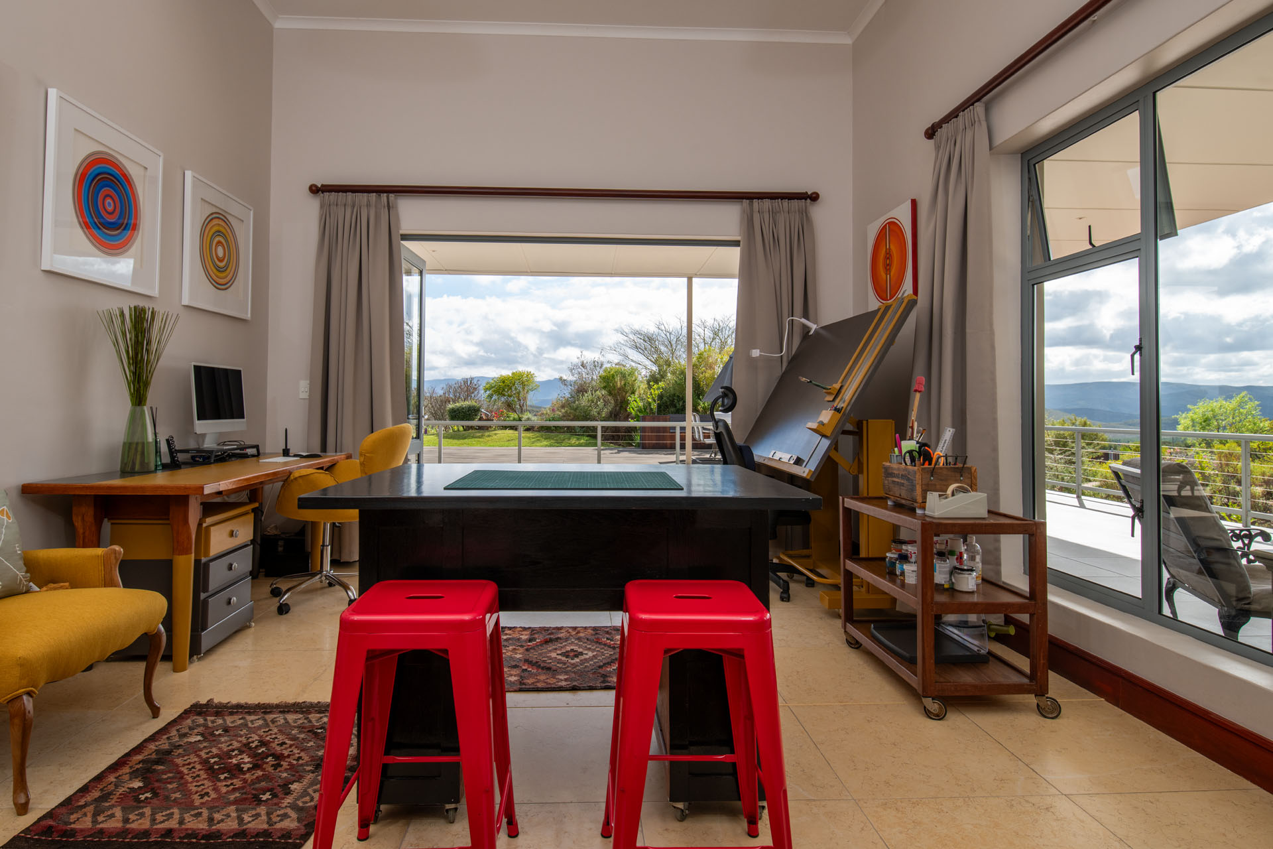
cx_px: 636
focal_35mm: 18
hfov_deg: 90.0
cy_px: 424
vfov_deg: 67.4
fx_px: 636
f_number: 8
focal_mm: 18
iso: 200
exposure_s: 1/200
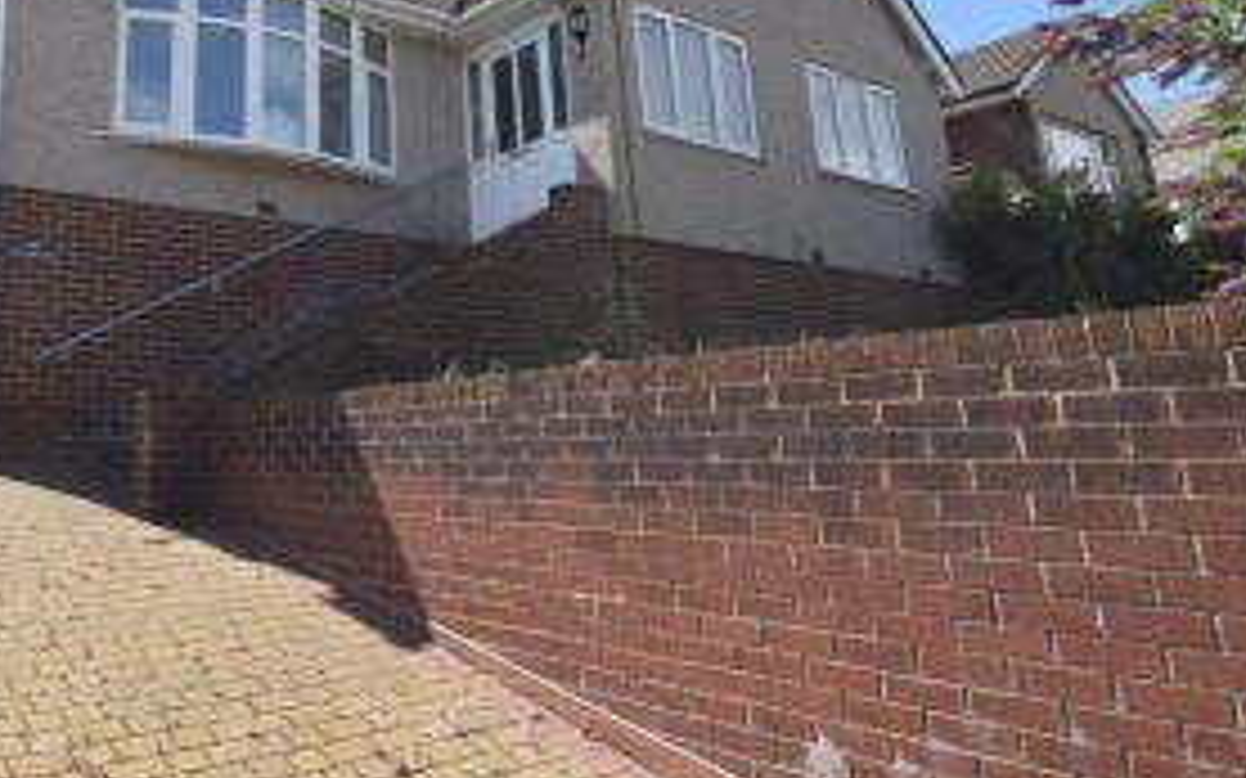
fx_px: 980
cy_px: 178
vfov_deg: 41.8
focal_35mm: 29
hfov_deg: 61.3
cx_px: 315
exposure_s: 1/200
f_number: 9
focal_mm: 11
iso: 100
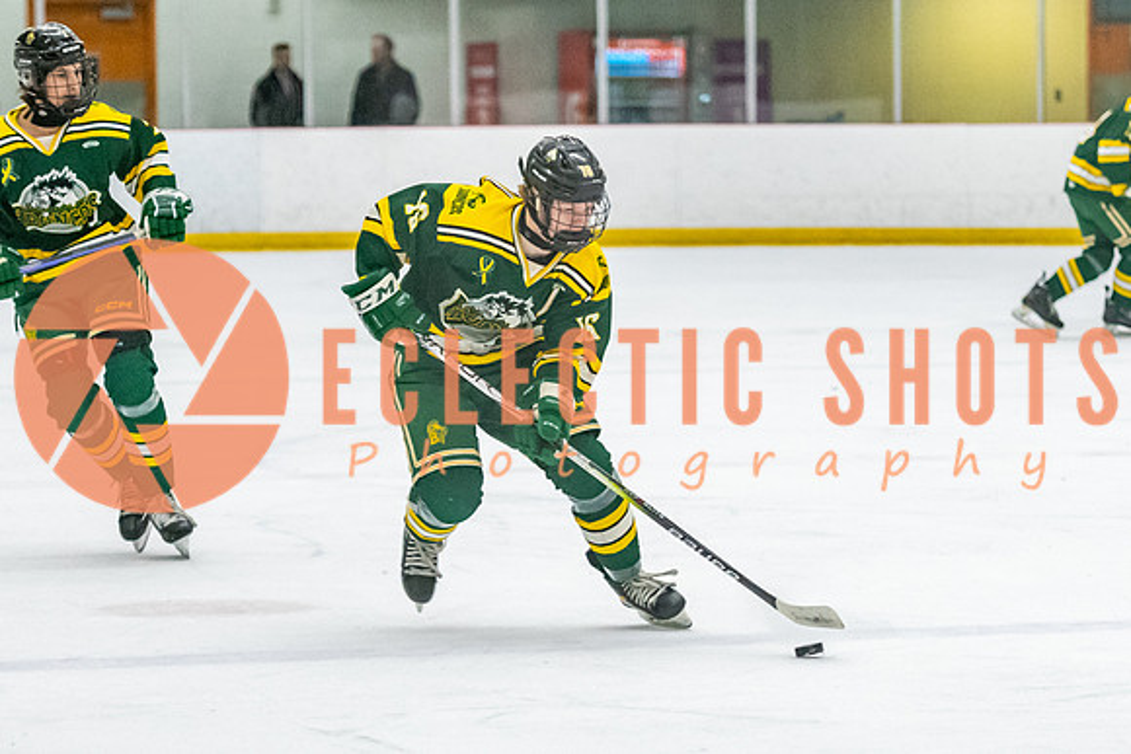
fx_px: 7057
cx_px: 538
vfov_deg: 6.1
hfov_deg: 9.2
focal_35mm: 225
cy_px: 440
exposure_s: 1/800
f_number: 2.8
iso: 4000
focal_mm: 98
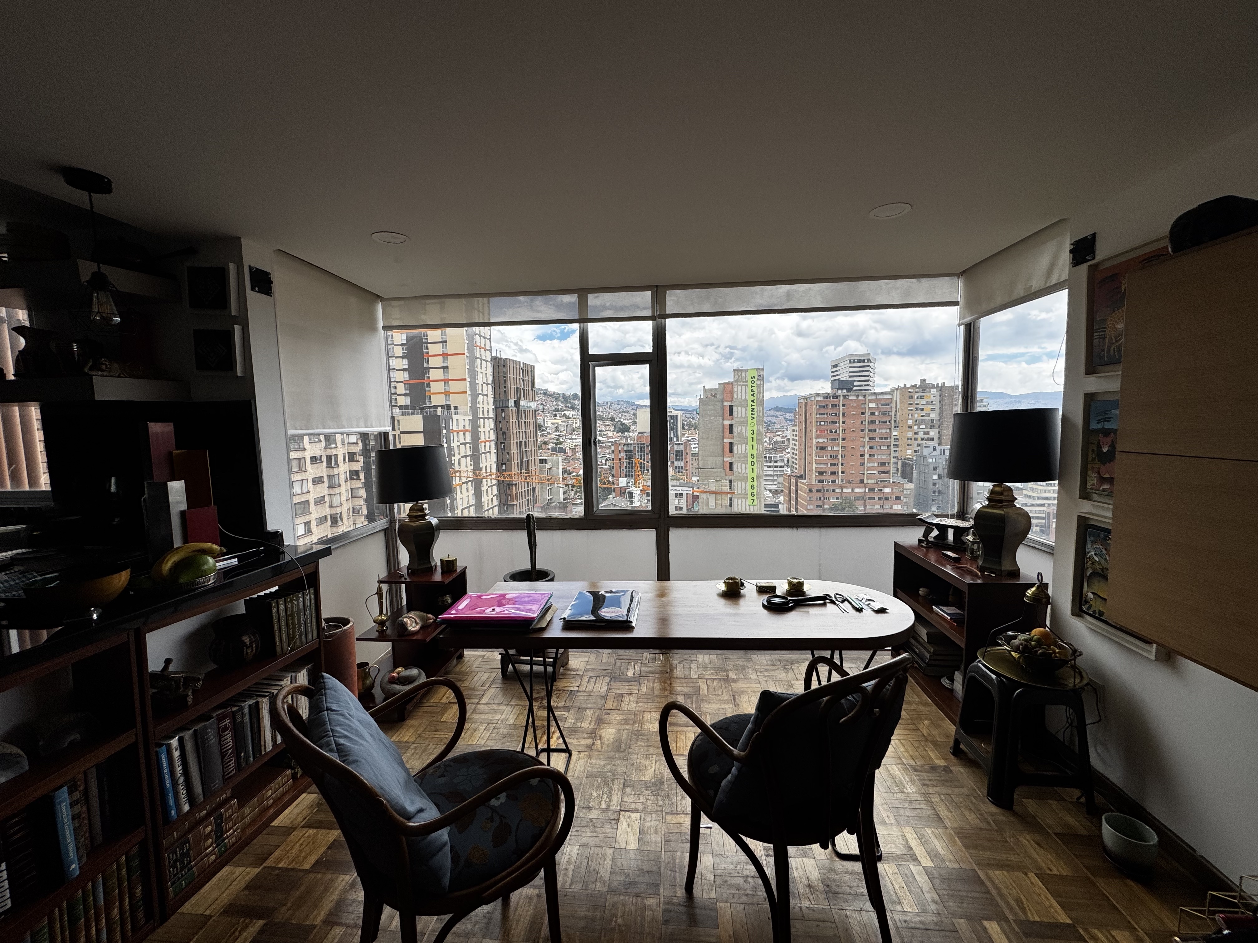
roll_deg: +2.0
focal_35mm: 14
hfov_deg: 102.1
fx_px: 509
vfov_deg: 85.7
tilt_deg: -5.3
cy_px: 472
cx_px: 629
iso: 50
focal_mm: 2.22
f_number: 2.2
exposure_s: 1/1748
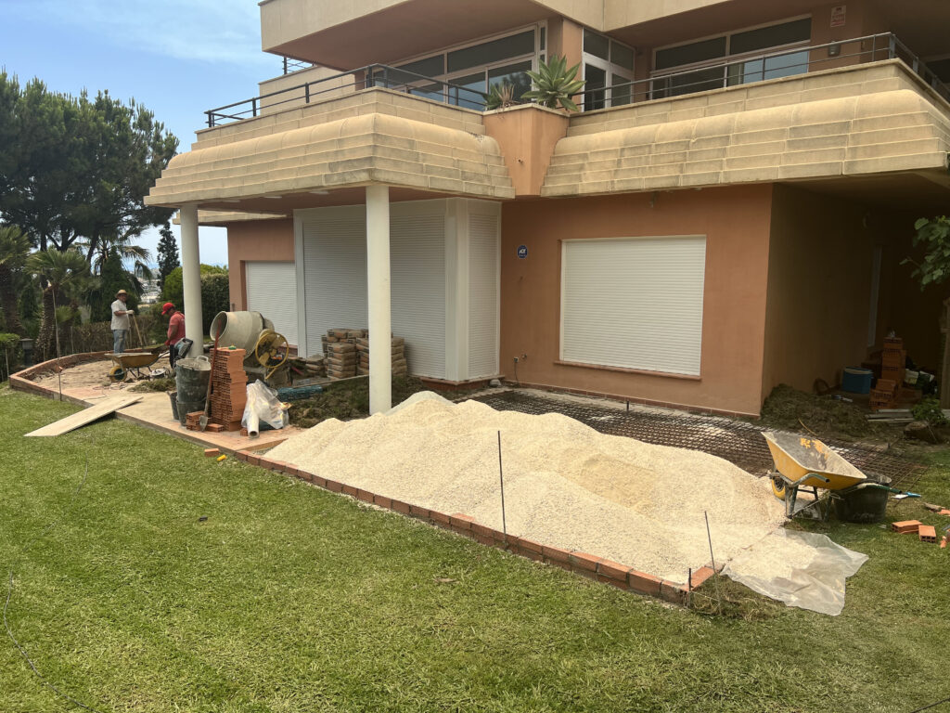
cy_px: 356
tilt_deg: -7.0
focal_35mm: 26
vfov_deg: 53.1
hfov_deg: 67.3
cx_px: 475
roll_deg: +0.1
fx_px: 714
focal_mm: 5.7
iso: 50
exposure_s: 1/3257
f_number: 1.5
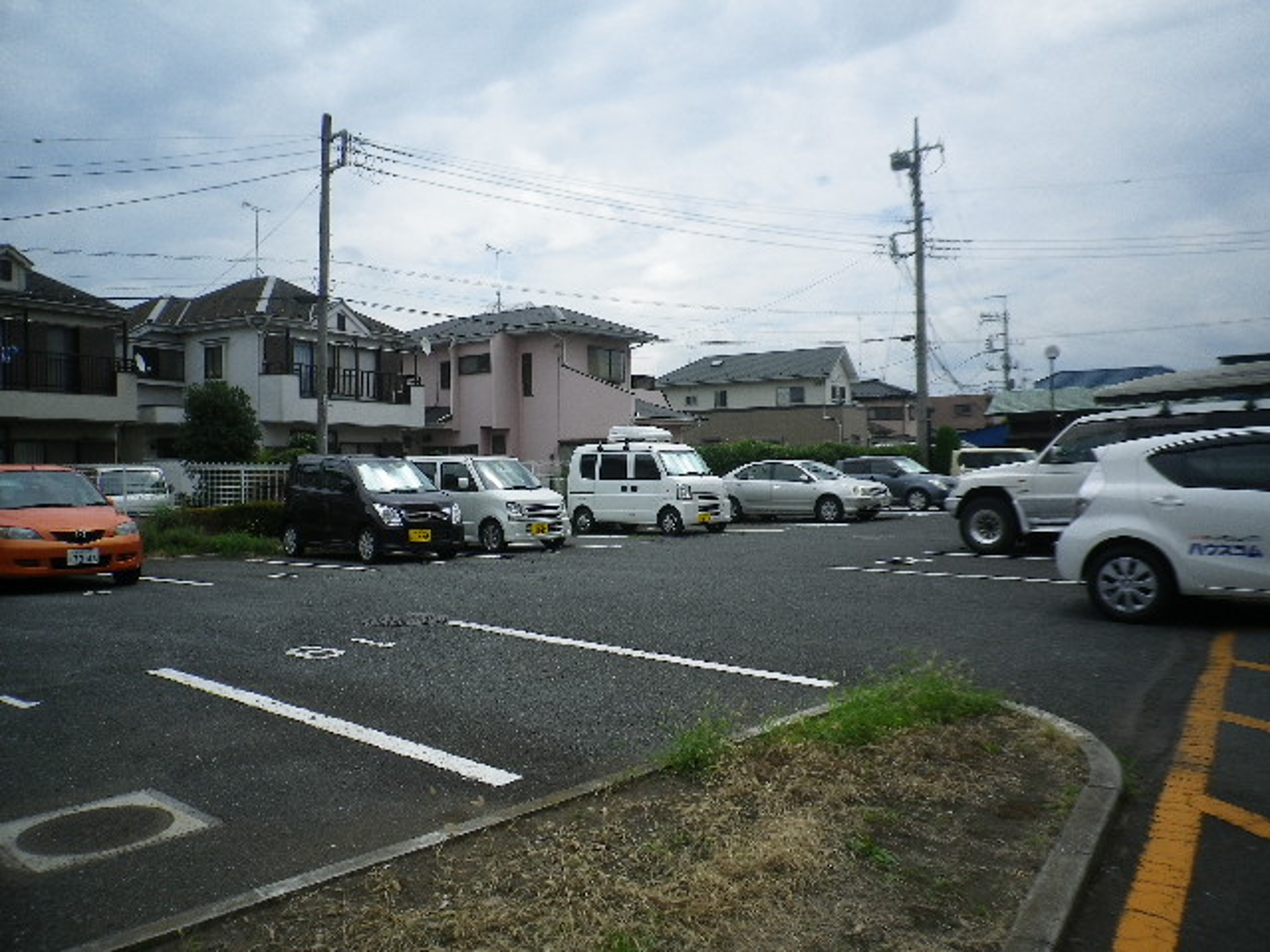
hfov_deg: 63.4
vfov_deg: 49.7
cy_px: 476
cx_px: 635
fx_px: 1027
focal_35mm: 28
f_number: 3.5
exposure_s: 1/1250
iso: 80
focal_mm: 5.05
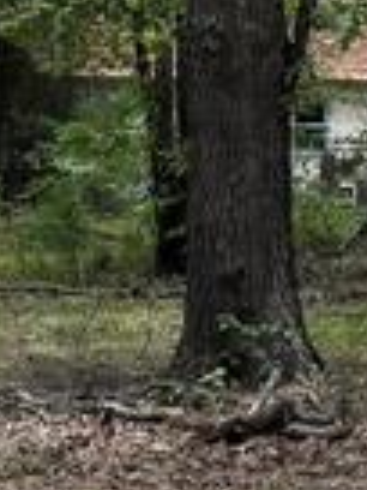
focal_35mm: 181
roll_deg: -1.1
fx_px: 2559
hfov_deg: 7.4
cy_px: 130
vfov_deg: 10.9
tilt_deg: -1.8
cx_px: 1022
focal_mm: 6.76
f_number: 1.78
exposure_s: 1/730
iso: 80
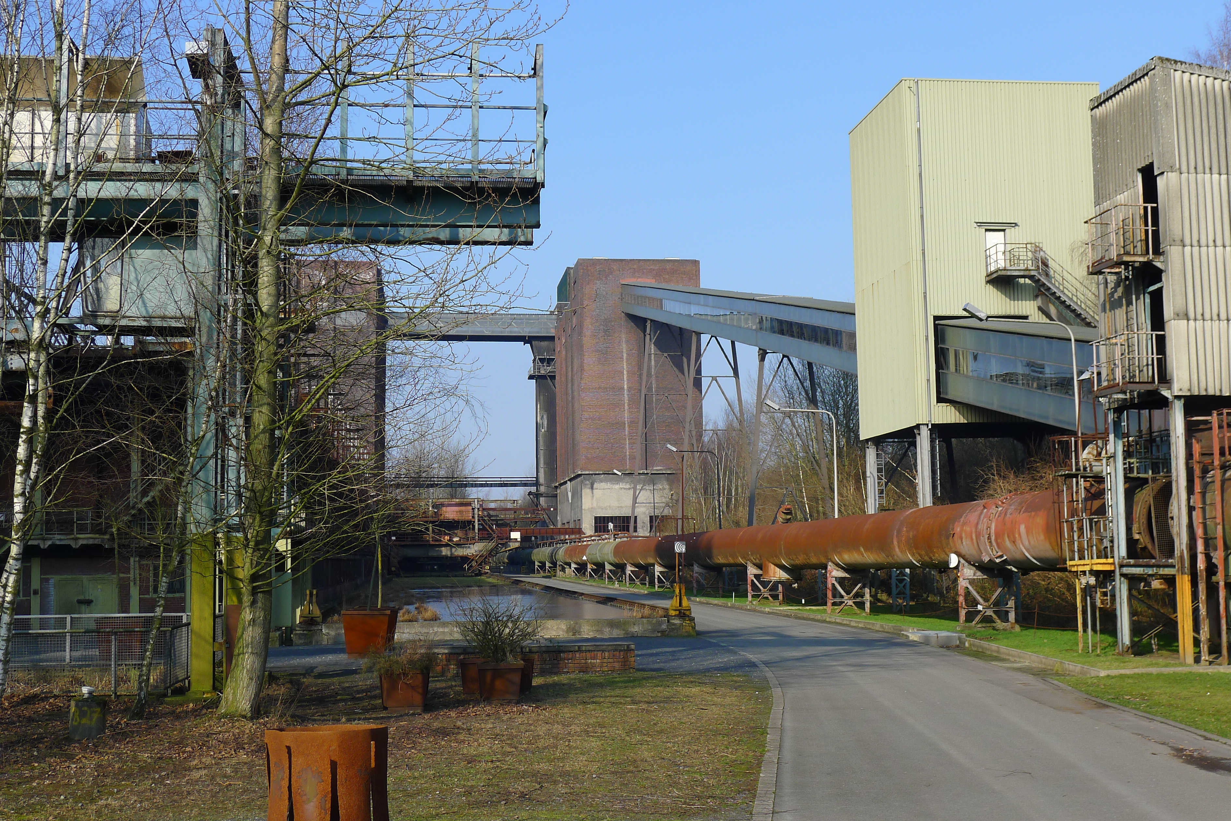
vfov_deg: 28.7
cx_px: 616
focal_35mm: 47
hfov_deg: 41.9
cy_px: 410
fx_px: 1608
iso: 80
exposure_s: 1/400
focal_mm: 10
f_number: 4
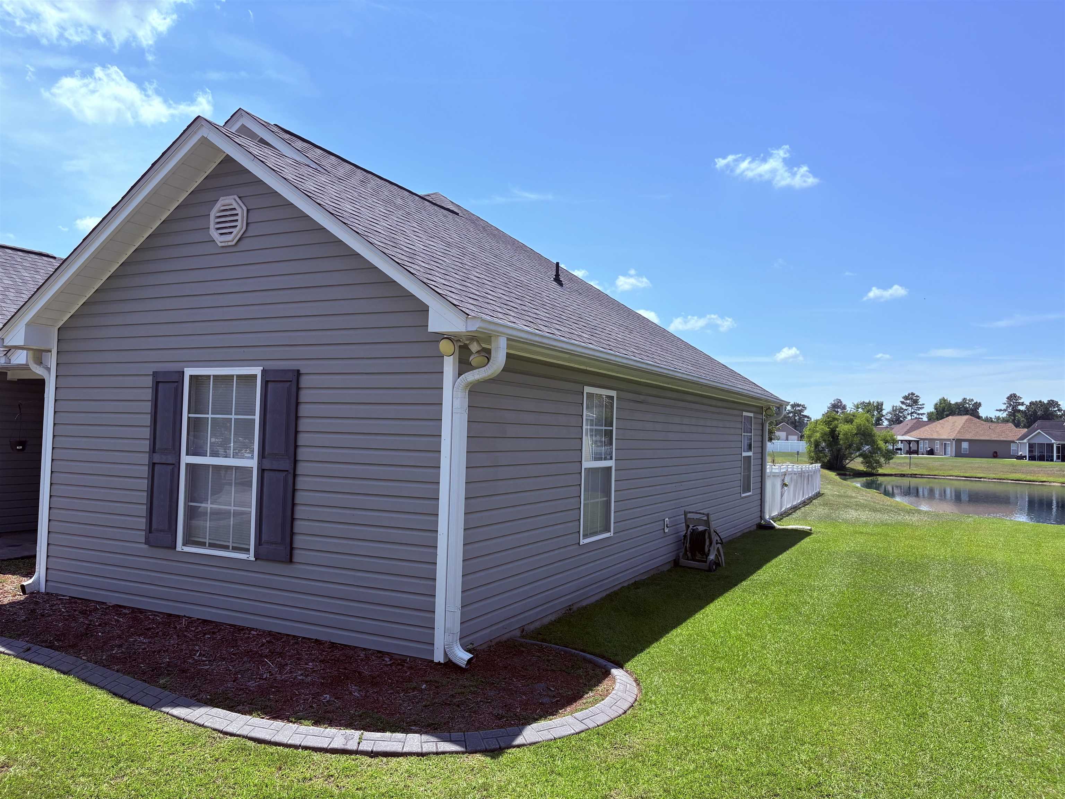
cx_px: 532
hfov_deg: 67.3
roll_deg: -1.4
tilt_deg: +3.0
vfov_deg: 53.1
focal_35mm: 26
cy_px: 400
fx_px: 800
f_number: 1.6
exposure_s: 1/3831
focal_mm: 5.96
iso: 50
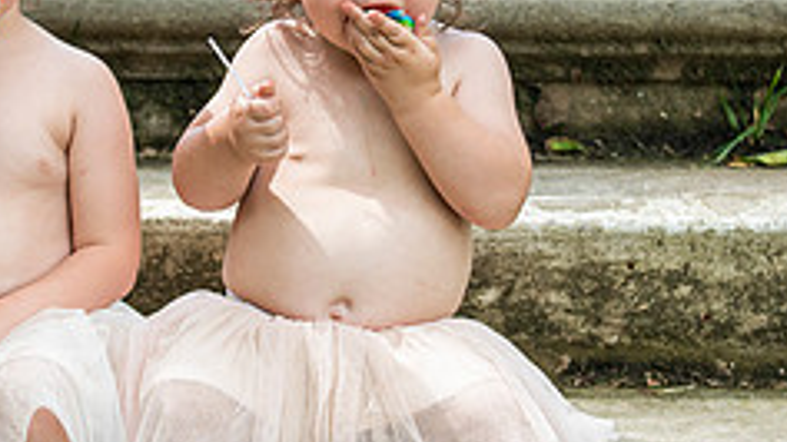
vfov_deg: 5.8
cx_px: 254
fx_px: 4359
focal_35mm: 209
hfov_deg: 10.3
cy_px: 153
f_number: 3.5
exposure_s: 1/1000
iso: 640
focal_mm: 78
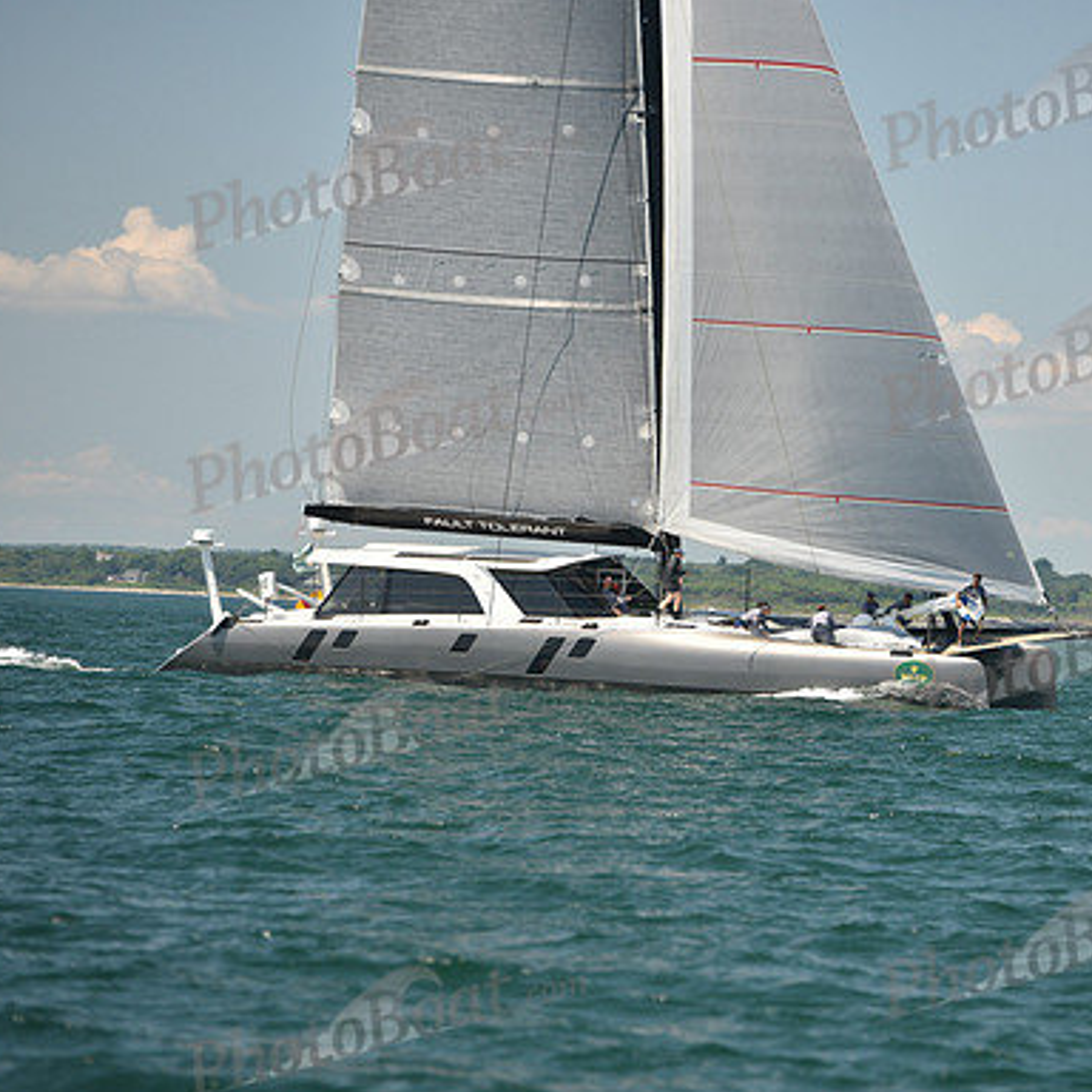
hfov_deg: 7.6
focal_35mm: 231
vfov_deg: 7.6
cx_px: 737
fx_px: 8244
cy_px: 547
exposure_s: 1/1250
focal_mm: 180
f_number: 4.5
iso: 320
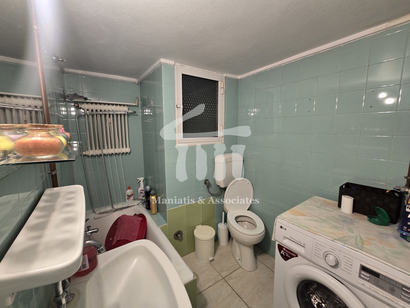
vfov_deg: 89.9
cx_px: 205
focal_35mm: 13
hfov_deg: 106.2
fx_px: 154
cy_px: 154
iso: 250
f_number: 2.2
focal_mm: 2.2
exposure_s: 1/50
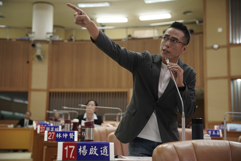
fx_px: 395
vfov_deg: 23.0
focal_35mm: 59
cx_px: 120
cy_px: 80
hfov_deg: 33.9
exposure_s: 1/125
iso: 1000
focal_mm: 59
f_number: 2.8
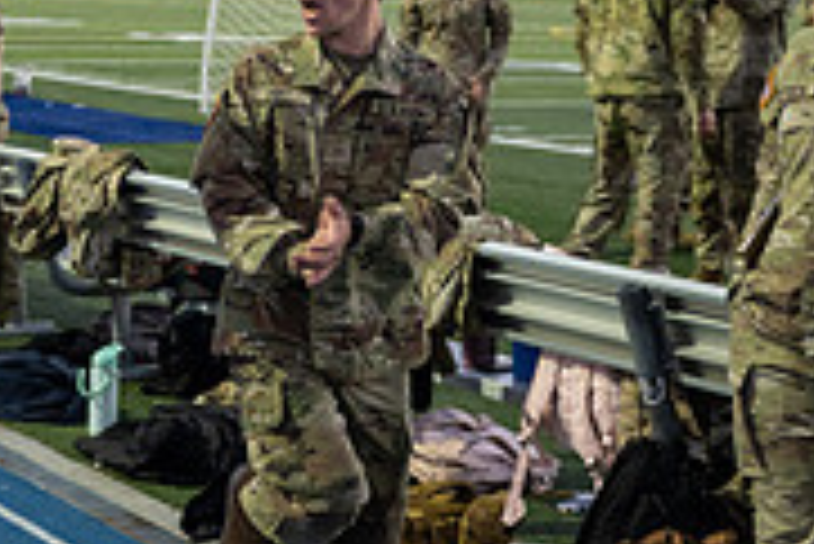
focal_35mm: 125
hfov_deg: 16.0
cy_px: 169
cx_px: -58
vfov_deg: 11.0
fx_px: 2829
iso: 1250
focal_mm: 39
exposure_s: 1/320
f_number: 2.8
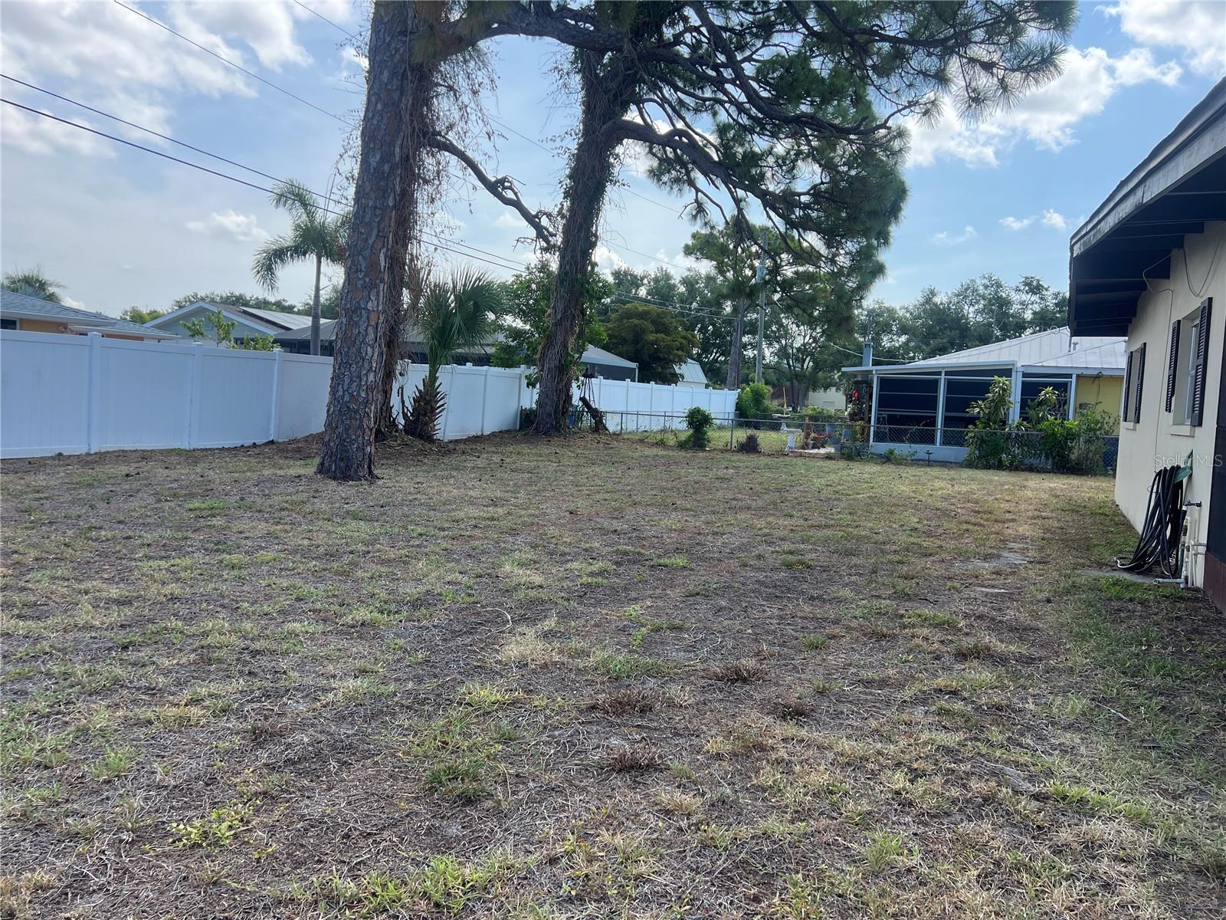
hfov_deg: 67.3
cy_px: 460
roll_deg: -2.8
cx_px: 613
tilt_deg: -3.6
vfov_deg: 53.1
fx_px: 921
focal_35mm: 26
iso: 50
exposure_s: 1/1934
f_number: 1.5
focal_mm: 5.7
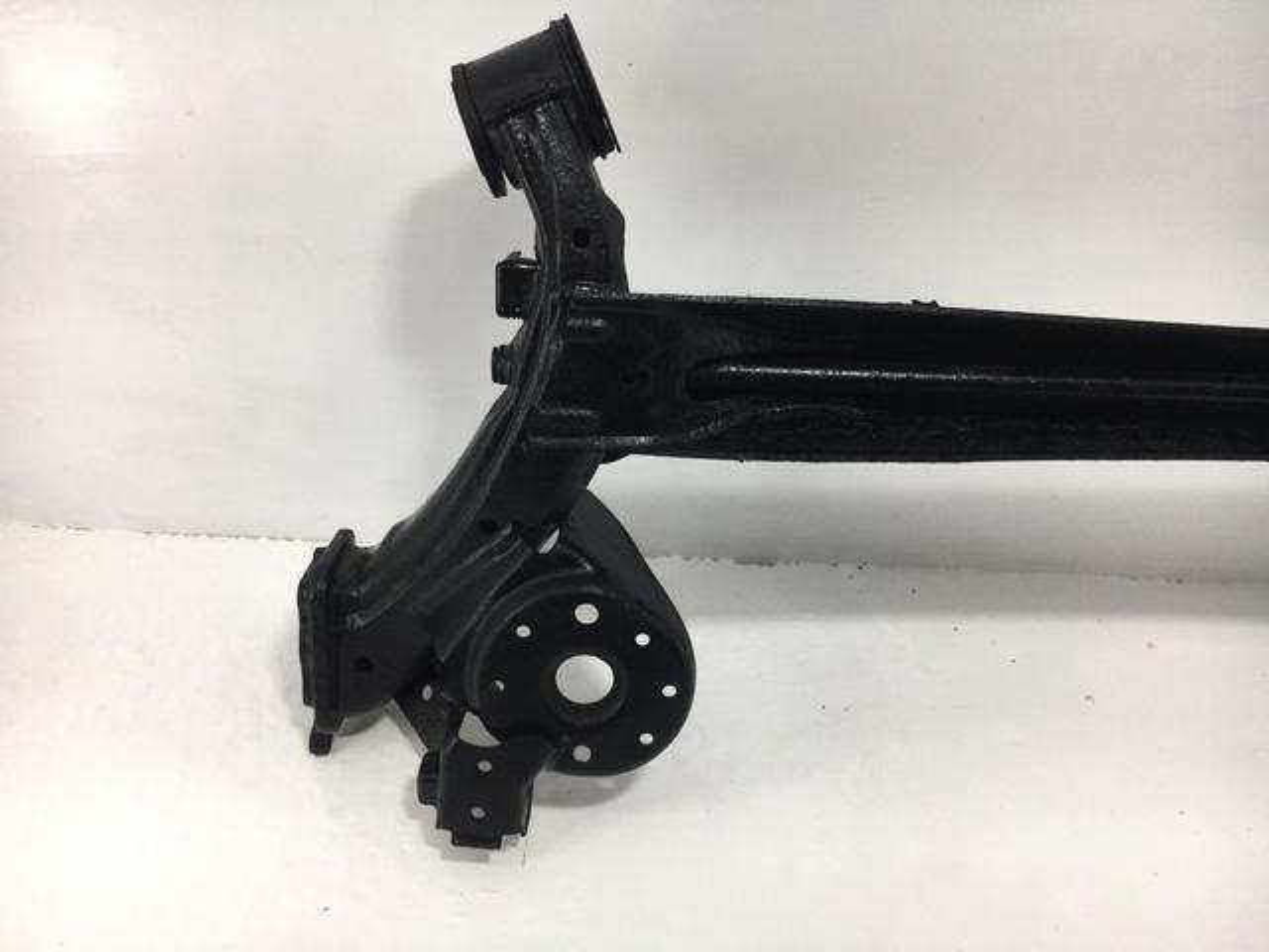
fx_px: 1063
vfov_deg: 48.2
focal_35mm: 29
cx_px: 634
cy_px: 476
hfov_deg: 61.7
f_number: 2.2
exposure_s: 1/466
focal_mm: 4.15
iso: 25
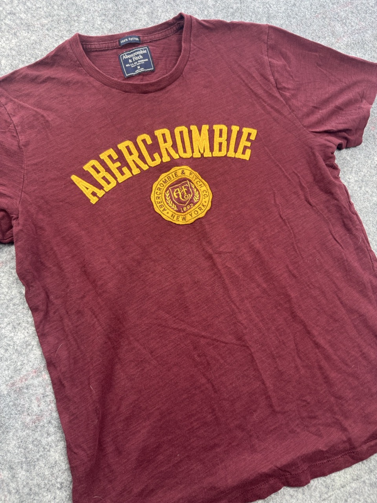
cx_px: 188
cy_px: 252
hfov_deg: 56.8
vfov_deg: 71.6
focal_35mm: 24
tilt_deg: -56.1
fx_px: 349
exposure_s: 1/50
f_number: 1.78
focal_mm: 6.76
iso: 125
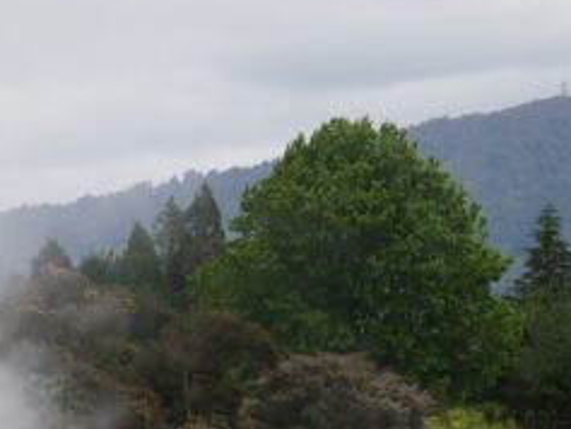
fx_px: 4555
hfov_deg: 7.2
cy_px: 816
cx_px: 39
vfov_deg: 5.3
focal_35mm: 276
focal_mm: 32
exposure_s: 1/250
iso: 200
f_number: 8
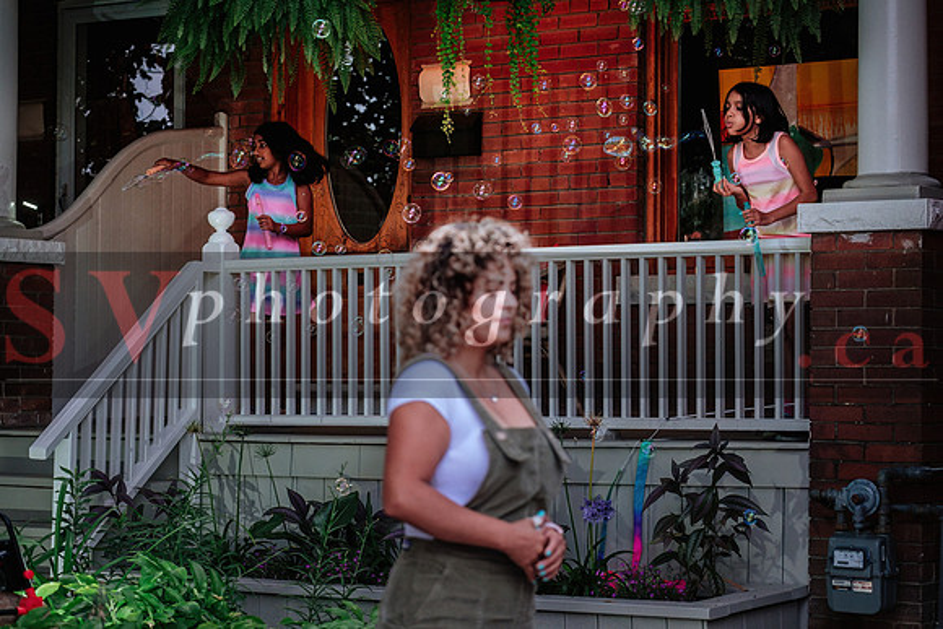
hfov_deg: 24.2
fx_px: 2201
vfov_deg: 16.3
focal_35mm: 84
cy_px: 314
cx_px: 472
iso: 1600
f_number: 2.8
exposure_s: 1/250
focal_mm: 56.3
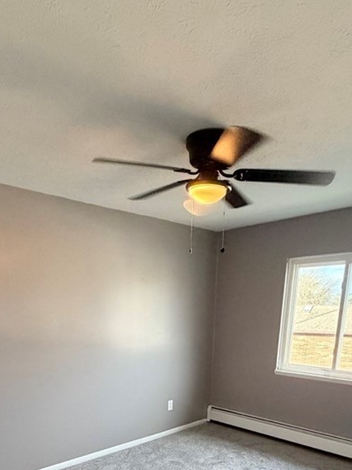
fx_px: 366
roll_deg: -0.5
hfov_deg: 51.3
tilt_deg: -17.0
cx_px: 158
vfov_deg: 56.8
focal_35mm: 27
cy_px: 418
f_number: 2.2
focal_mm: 2.22
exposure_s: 1/60
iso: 320
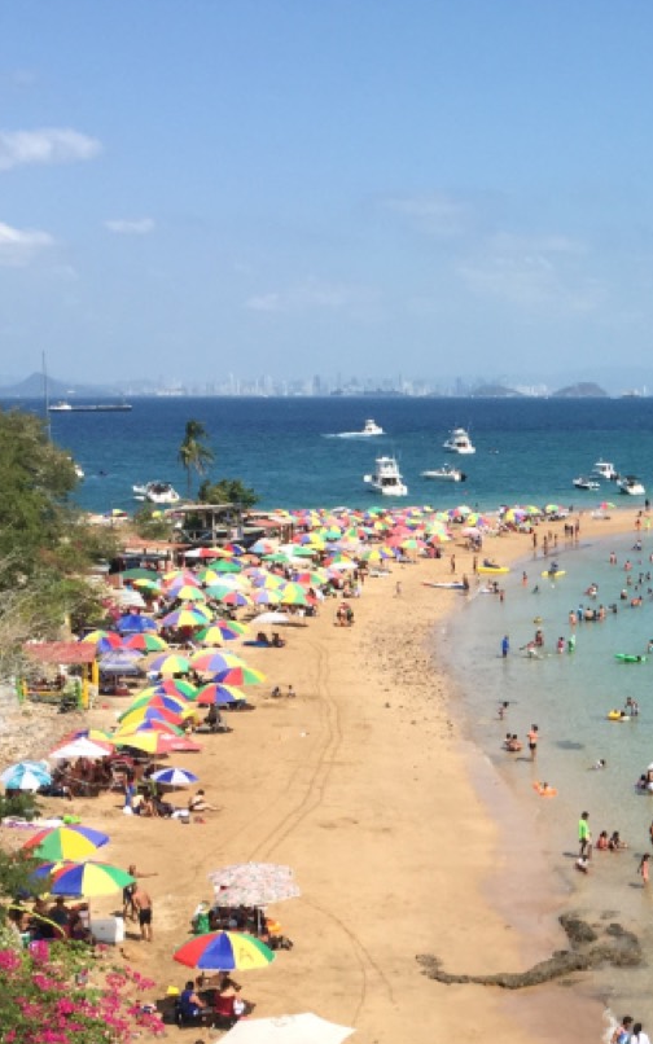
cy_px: 768
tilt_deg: -11.3
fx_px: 1736
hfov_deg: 19.9
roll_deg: -1.8
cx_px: 807
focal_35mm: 61
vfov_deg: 32.9
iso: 32
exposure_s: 1/2083
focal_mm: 4.15
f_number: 2.2
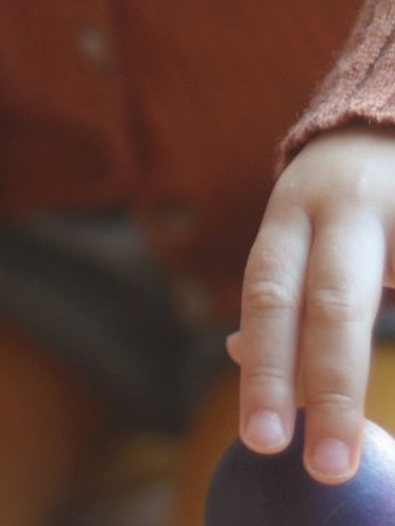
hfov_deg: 4.6
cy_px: 240
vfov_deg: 6.1
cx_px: 16
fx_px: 4906
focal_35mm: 323
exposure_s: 1/100
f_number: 1.8
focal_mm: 50
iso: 280
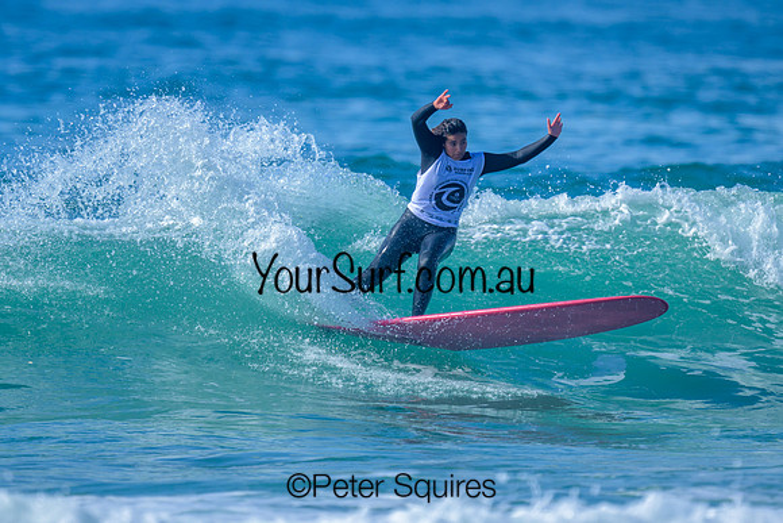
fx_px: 23929
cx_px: 310
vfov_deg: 1.3
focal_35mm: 1100
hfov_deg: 1.9
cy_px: 233
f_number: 6.3
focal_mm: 800
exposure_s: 1/1000
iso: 140
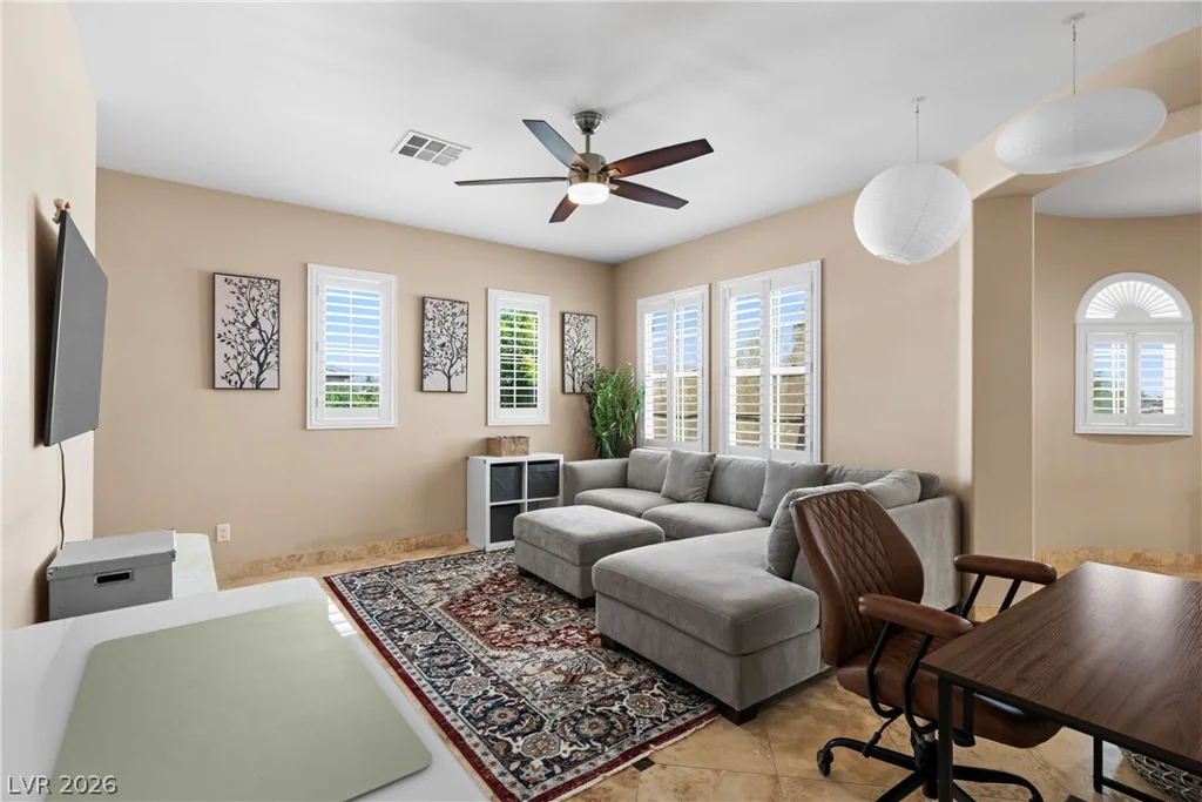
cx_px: 601
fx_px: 568
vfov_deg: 70.5
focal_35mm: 17
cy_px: 401
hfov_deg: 93.3
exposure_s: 1/6
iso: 400
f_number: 8
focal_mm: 17
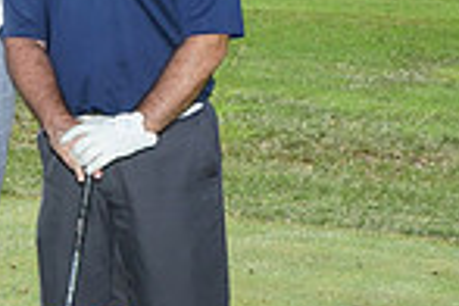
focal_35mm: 126
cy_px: 80
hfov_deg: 15.9
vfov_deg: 10.9
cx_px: -28
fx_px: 1606
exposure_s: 1/250
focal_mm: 32
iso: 800
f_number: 18
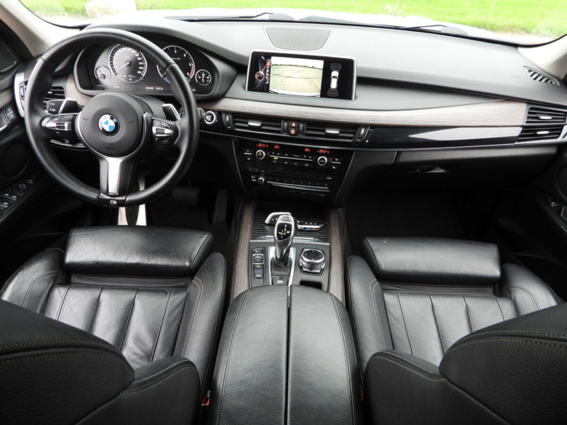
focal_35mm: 24
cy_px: 212
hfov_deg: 71.6
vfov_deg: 56.8
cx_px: 284
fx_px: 393
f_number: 2.8
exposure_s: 1/30
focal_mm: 4.3
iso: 140
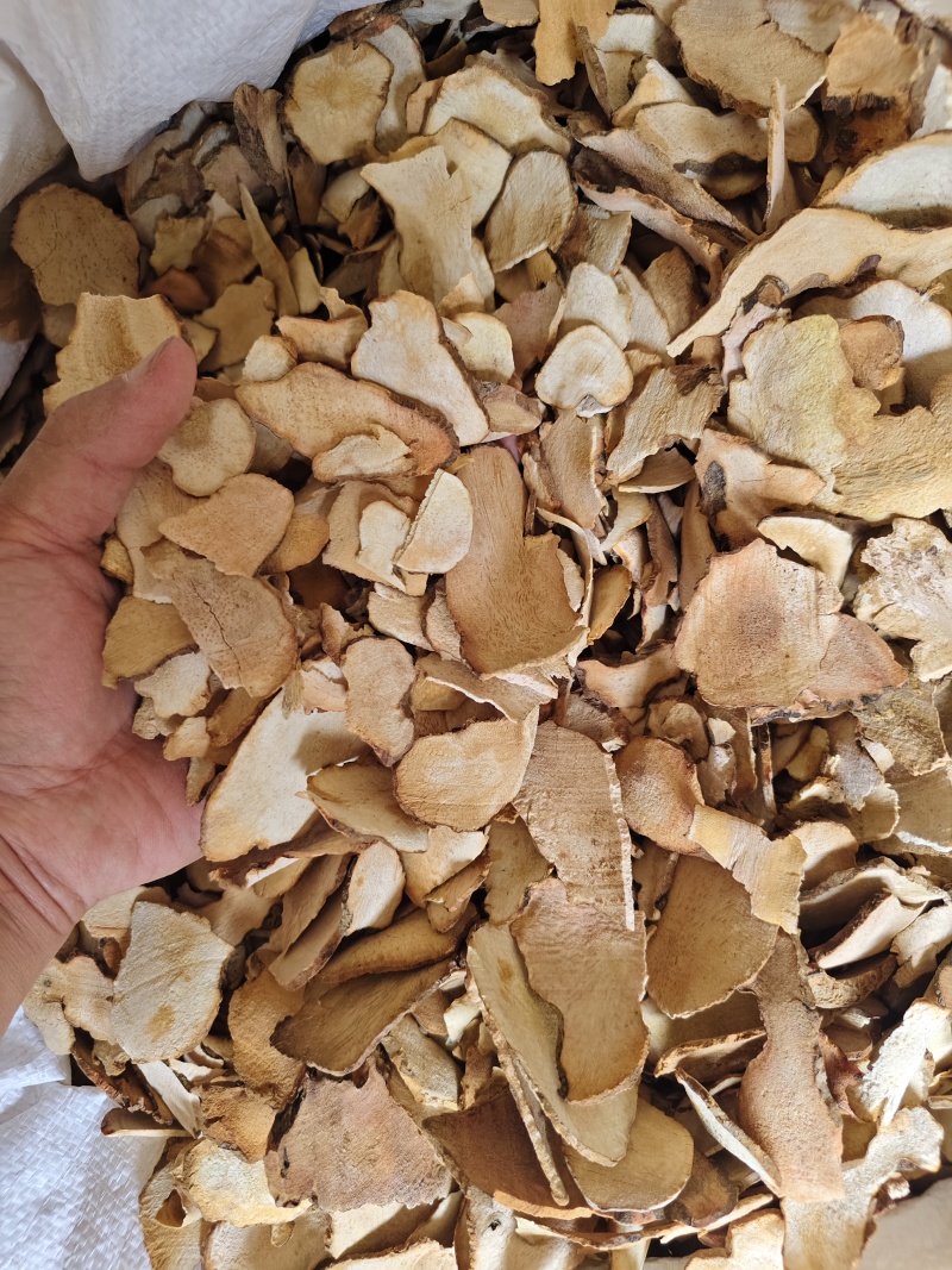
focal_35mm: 23
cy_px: 635
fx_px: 844
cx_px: 476
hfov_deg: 58.9
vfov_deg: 73.9
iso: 1310
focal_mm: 5.56
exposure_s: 1/507
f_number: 1.88
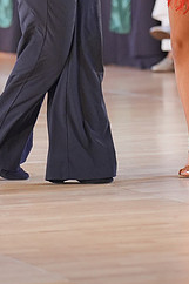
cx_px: 124
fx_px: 2232
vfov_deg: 7.2
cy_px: -46
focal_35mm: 283
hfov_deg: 4.8
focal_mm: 79
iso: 1600
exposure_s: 1/500
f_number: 2
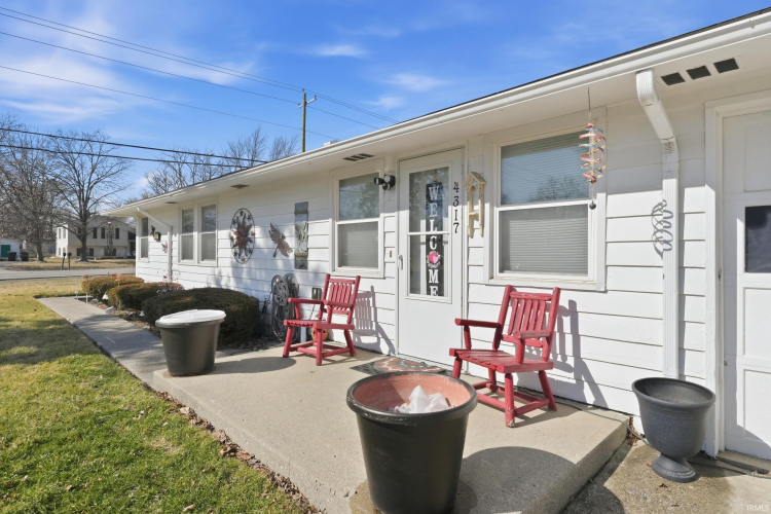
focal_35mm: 21
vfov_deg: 59.5
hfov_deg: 81.2
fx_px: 450
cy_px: 257
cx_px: 386
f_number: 9
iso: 640
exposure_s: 1/2500
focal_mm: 14
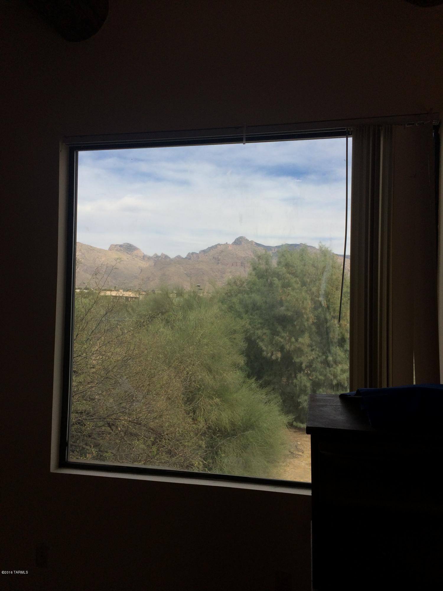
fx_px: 495
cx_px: 222
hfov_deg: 48.2
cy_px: 296
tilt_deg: -1.1
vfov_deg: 61.7
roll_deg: -0.8
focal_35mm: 29
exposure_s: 1/2160
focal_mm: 4.15
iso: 32
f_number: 2.2
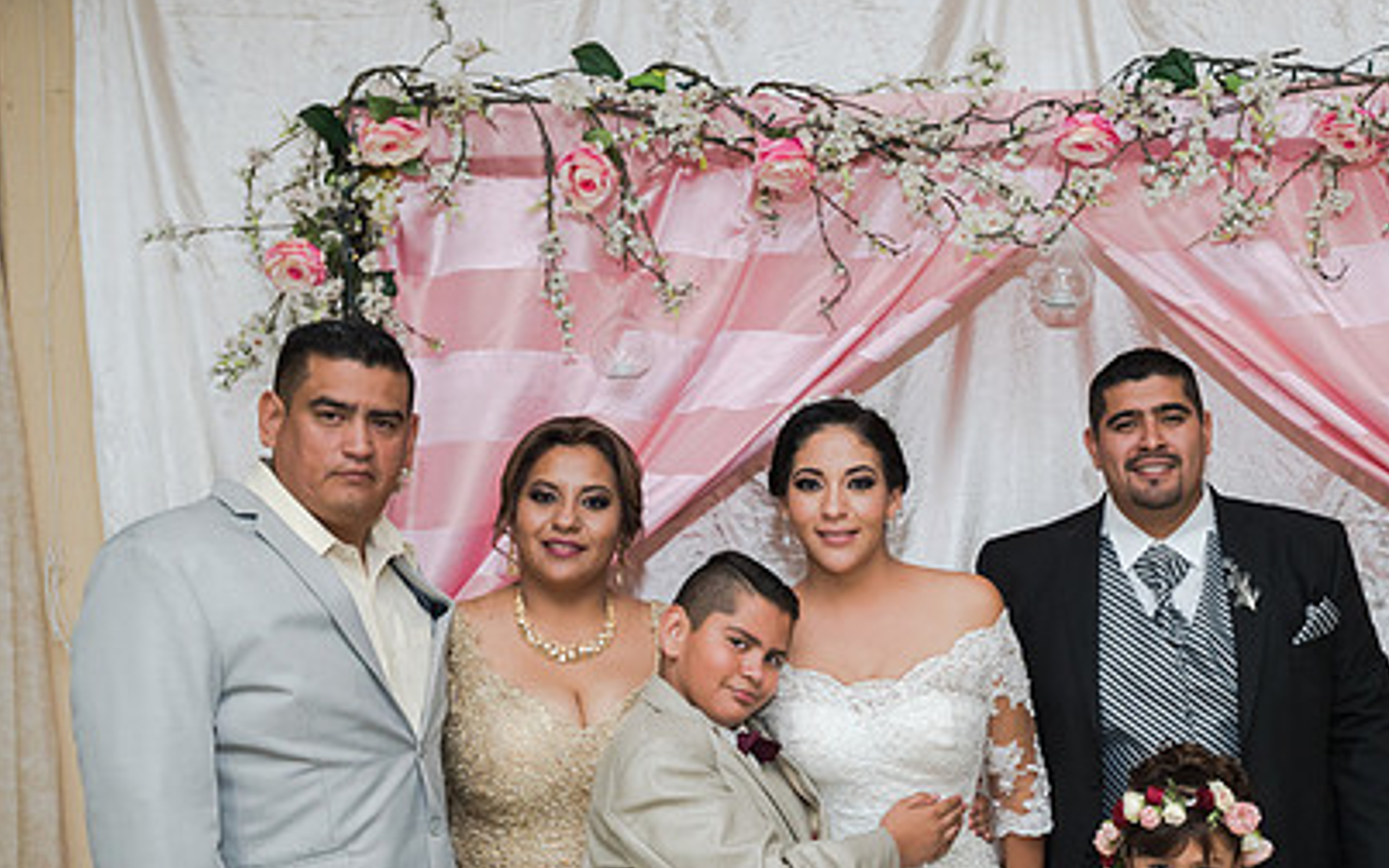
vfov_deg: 27.1
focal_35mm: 47
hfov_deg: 42.0
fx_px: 1779
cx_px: 934
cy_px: 625
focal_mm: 32
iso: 1600
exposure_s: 1/100
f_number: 3.5
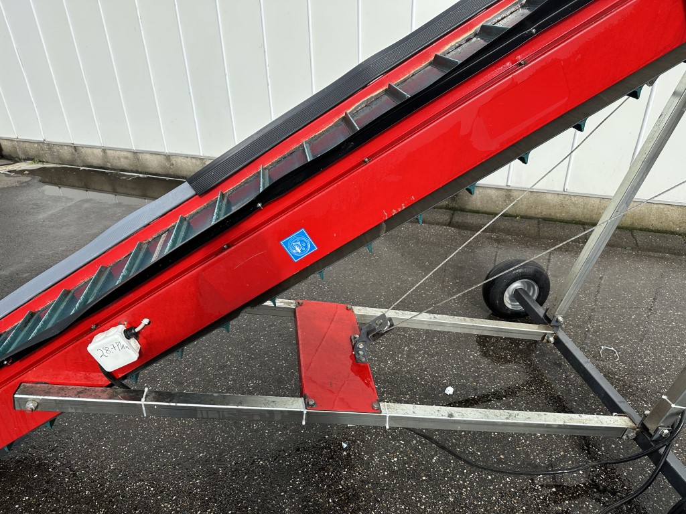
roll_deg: +0.8
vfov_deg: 56.8
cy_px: 257
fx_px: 476
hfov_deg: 71.6
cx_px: 343
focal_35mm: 24
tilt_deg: -29.2
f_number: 1.78
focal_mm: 6.86
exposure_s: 1/2155
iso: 80
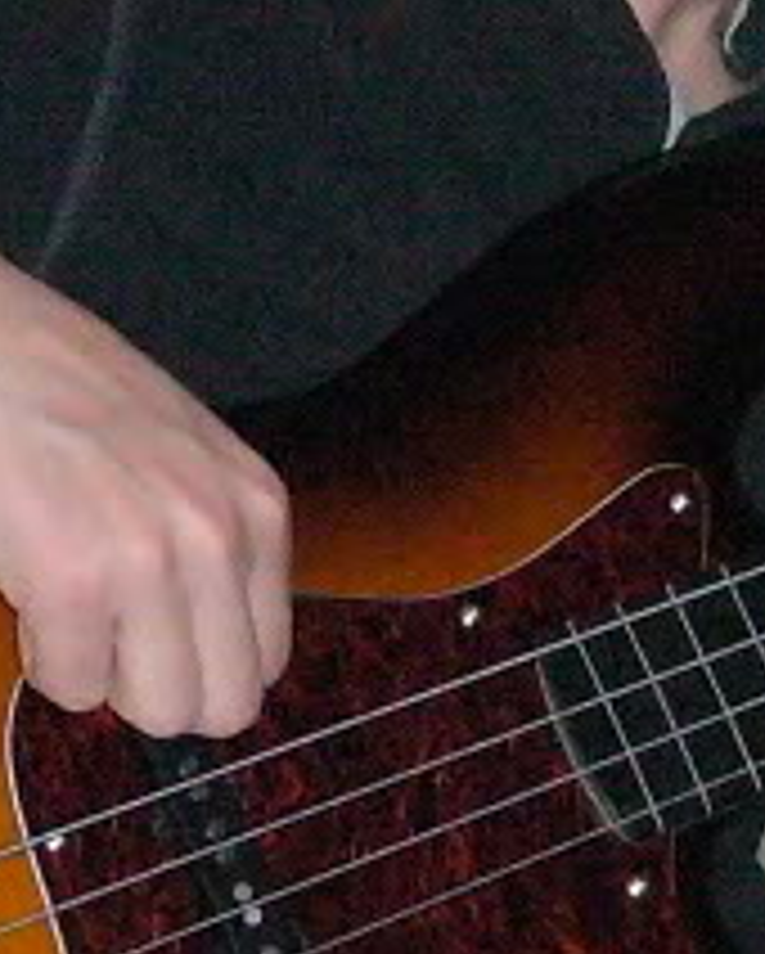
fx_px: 9976
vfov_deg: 5.5
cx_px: 693
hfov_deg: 4.4
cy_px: 428
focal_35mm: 353
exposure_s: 1/30
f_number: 3.5
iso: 400
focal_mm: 9.1
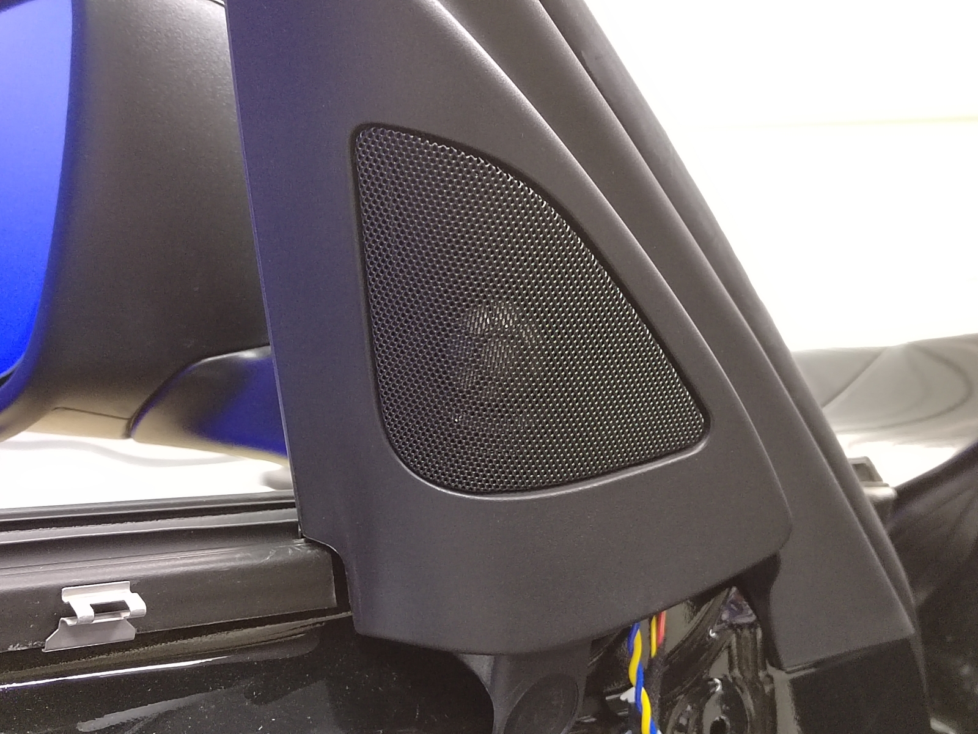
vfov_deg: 31.5
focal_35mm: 46
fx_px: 1300
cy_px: 367
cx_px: 489
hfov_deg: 41.2
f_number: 1.9
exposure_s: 1/33.3
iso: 3797
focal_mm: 5.52
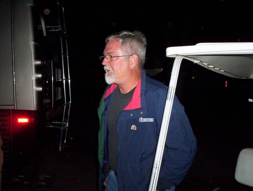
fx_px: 278
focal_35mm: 38
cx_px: 126
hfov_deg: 48.9
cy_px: 96
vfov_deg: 37.8
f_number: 4.5
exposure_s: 1/60
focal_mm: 4.99
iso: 140
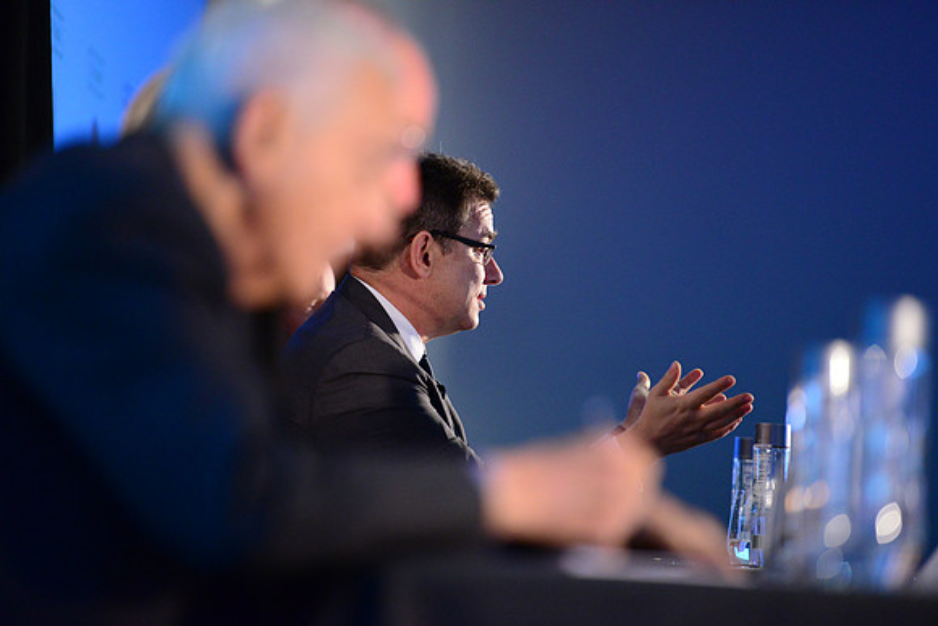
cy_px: 313
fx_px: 4821
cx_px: 469
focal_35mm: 185
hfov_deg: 11.1
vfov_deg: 7.4
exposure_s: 1/200
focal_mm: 185
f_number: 2.8
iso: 4000
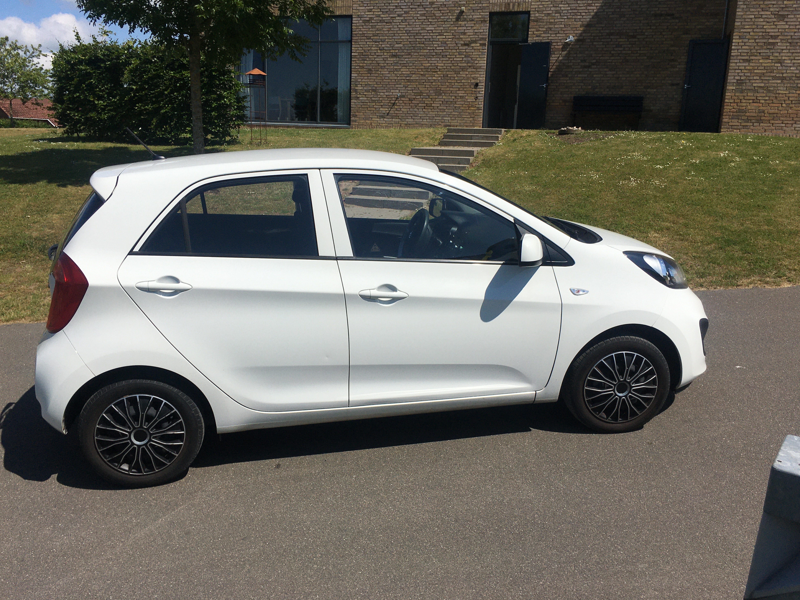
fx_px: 693
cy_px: 299
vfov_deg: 46.8
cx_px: 392
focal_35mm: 30
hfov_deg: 60.0
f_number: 2.2
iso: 25
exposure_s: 1/4808
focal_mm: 4.15
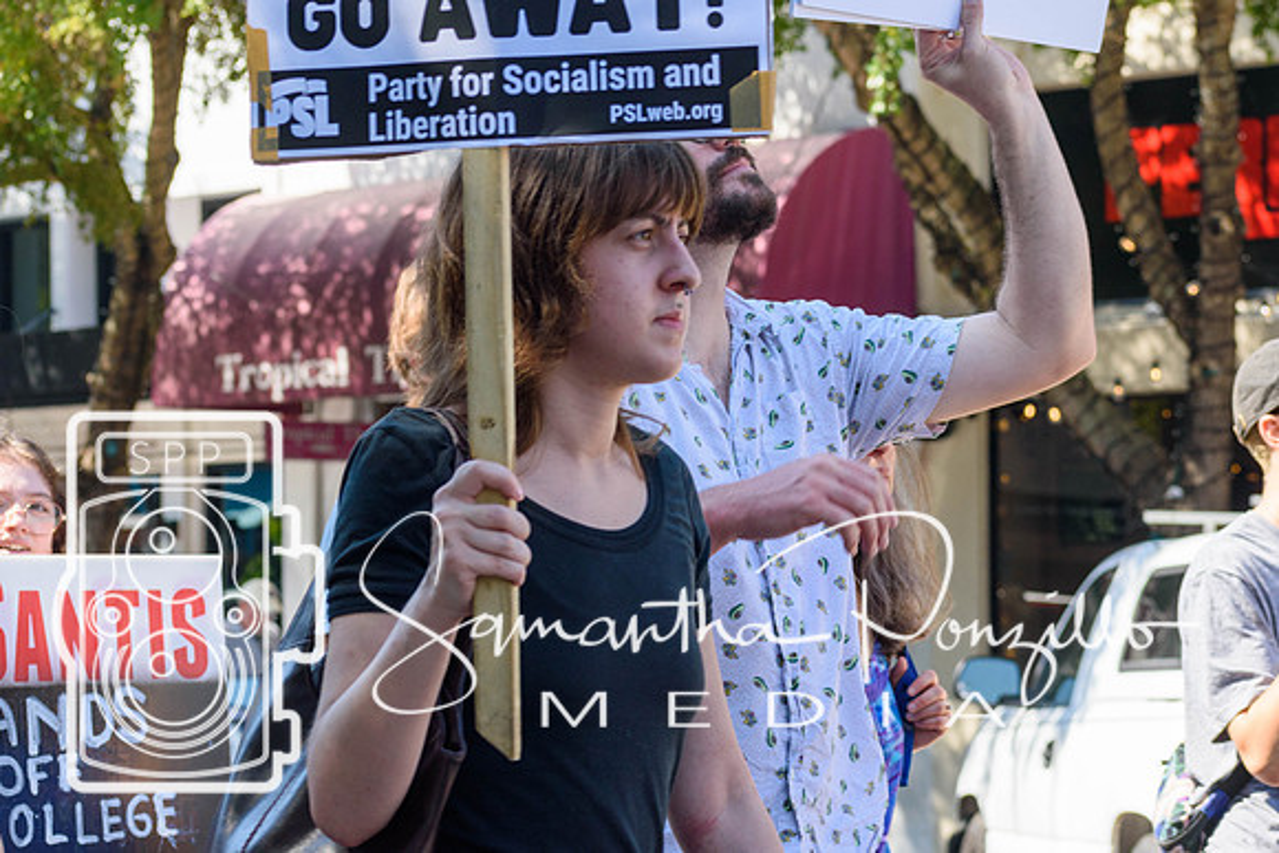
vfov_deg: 11.5
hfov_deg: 17.2
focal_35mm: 119
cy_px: 431
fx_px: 4221
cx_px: 687
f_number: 5.6
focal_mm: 70
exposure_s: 1/500
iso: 220
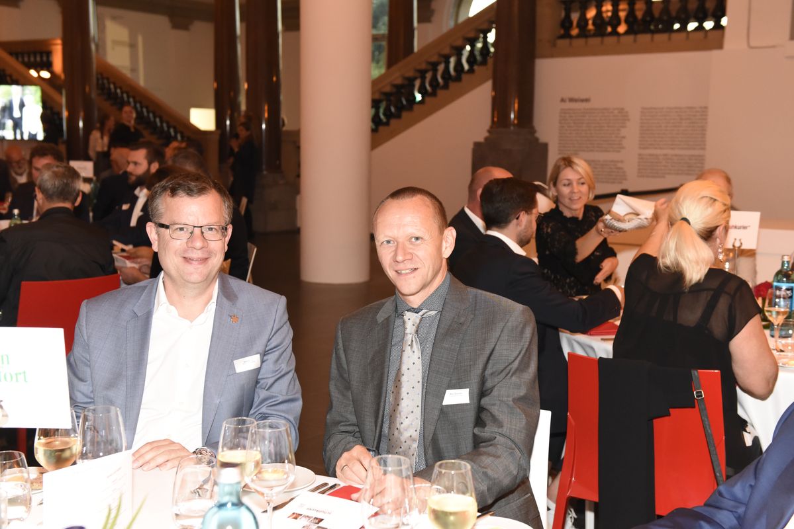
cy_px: 264
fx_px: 1059
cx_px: 397
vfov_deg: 28.1
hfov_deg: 41.1
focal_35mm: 48
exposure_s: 1/80
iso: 3200
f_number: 4.5
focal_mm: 48
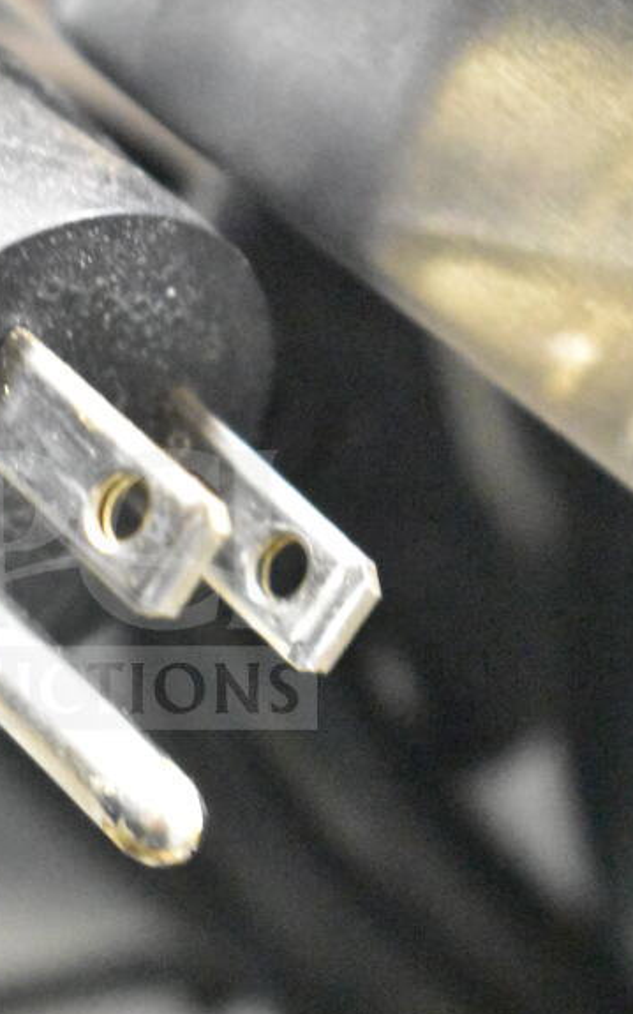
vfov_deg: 15.6
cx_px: 118
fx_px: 3696
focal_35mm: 134
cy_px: 589
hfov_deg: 9.8
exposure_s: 1/30
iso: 25600
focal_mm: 55
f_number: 5.6
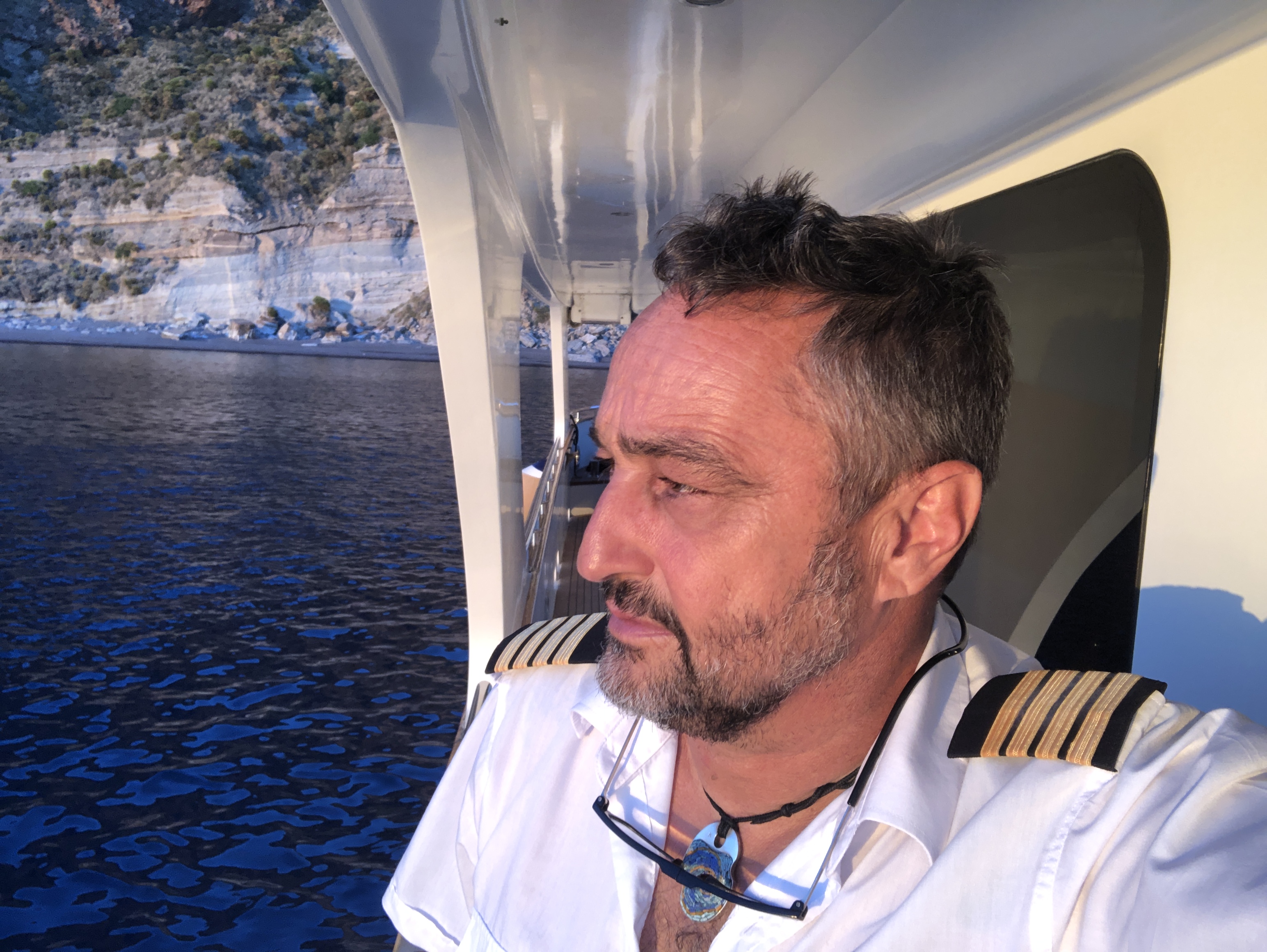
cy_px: 476
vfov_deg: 44.2
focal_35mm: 32
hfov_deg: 56.8
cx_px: 634
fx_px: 1172
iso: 32
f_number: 2.2
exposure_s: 1/120
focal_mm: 2.87
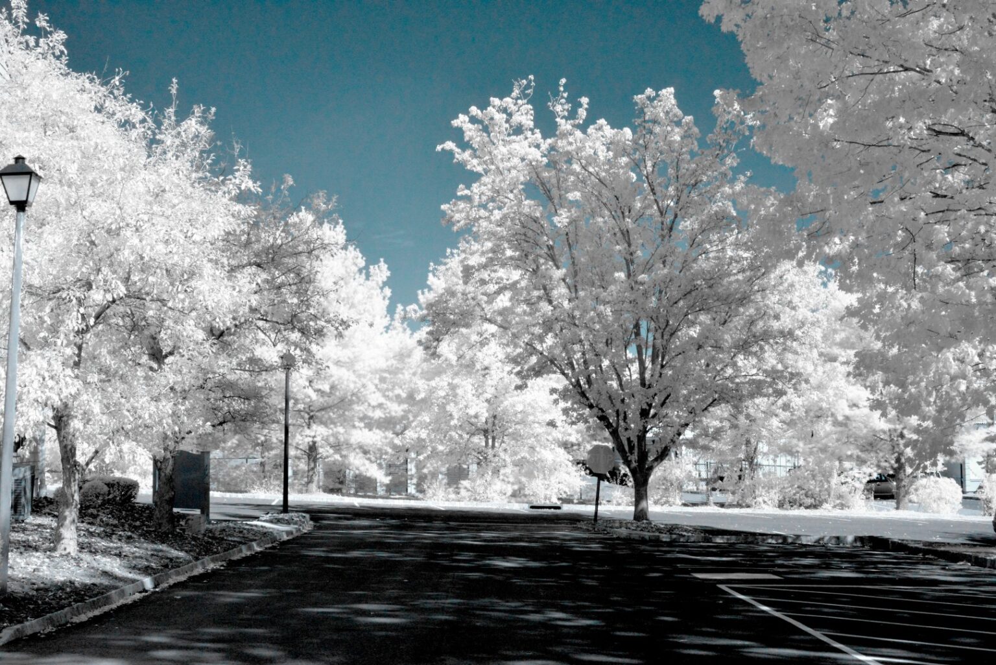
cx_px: 498
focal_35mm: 50
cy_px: 332
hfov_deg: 39.6
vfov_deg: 27.0
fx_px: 1384
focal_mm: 50
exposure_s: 1/1250
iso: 6400
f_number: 14
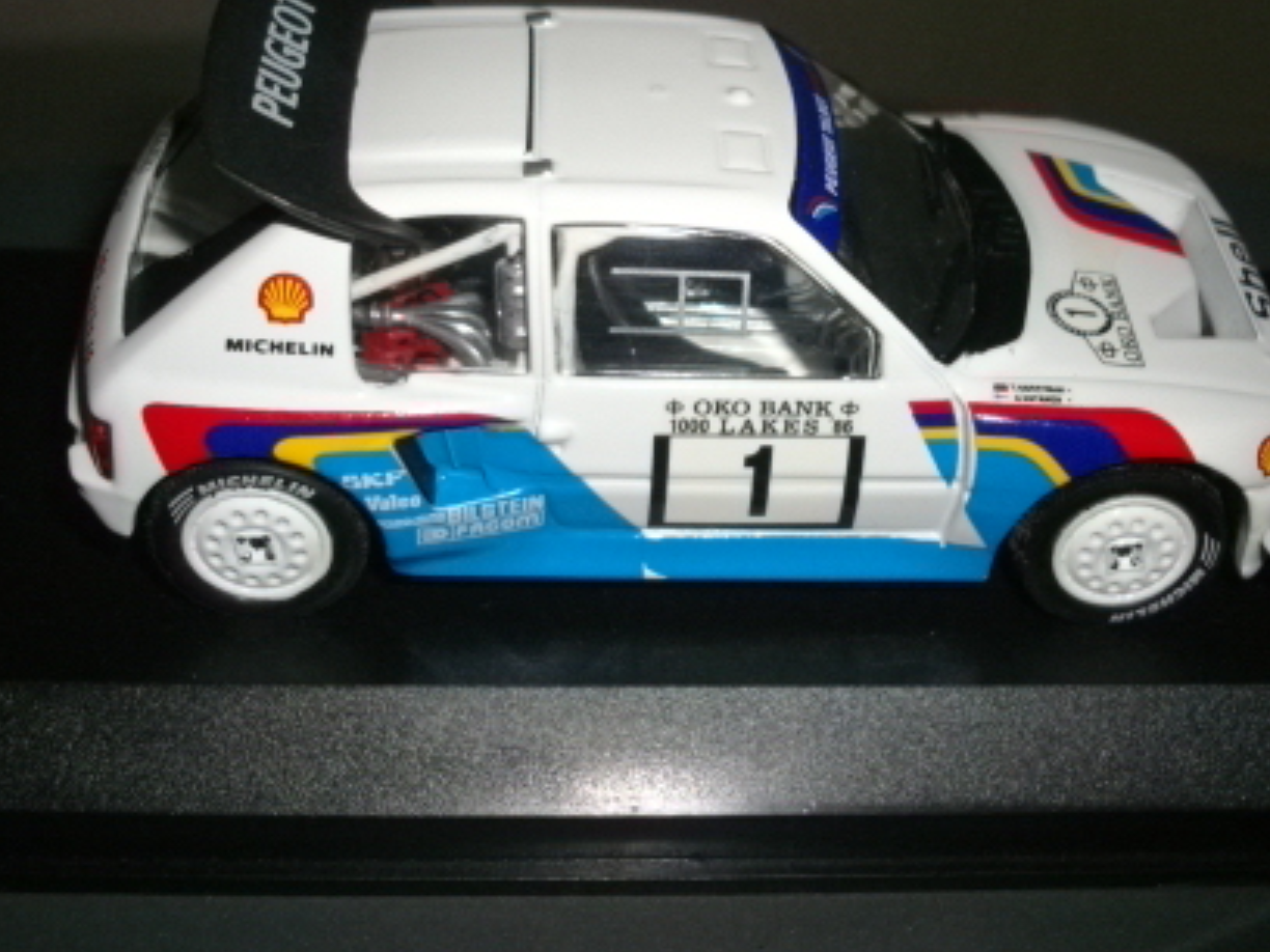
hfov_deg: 33.2
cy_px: 358
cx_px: 660
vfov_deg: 25.2
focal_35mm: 58
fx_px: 2128
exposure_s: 1/50
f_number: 2.8
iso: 200
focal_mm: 6.2
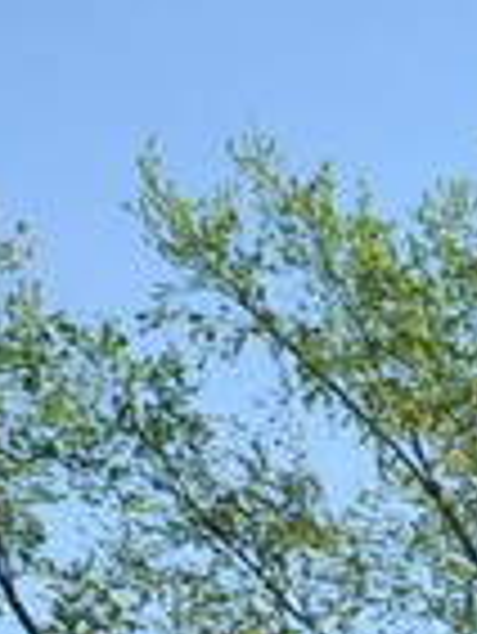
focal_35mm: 178
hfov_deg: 6.2
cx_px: 2180
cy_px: 1392
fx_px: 3265
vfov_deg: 10.0
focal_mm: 24
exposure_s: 1/200
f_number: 8
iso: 200
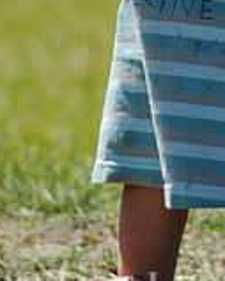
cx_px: 169
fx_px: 9940
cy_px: -78
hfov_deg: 1.3
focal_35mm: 1193
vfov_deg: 1.6
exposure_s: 1/1000
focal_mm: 300
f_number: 5.6
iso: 200
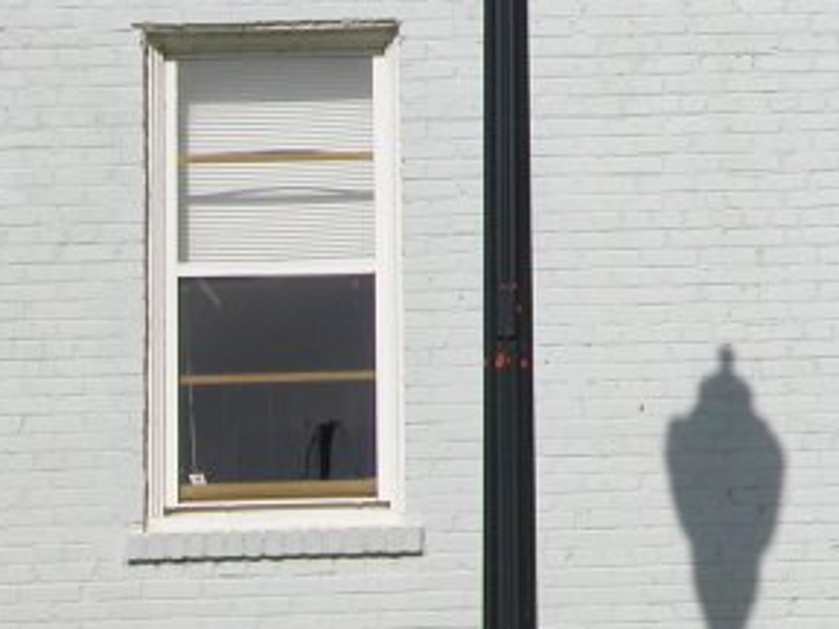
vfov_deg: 6.8
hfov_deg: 9.0
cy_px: -38
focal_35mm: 217
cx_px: 1011
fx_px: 5260
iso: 100
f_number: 3.8
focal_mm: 19.9
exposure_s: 1/2000
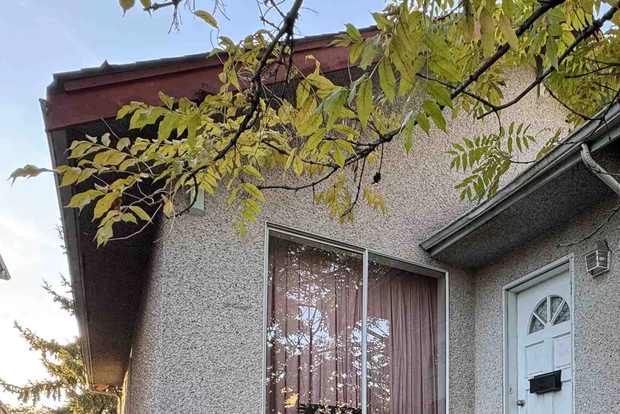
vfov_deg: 35.8
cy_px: 459
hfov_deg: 57.0
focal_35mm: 31
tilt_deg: +3.0
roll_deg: -0.3
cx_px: 470
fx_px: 534
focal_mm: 2.22
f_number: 2.2
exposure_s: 1/99
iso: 80
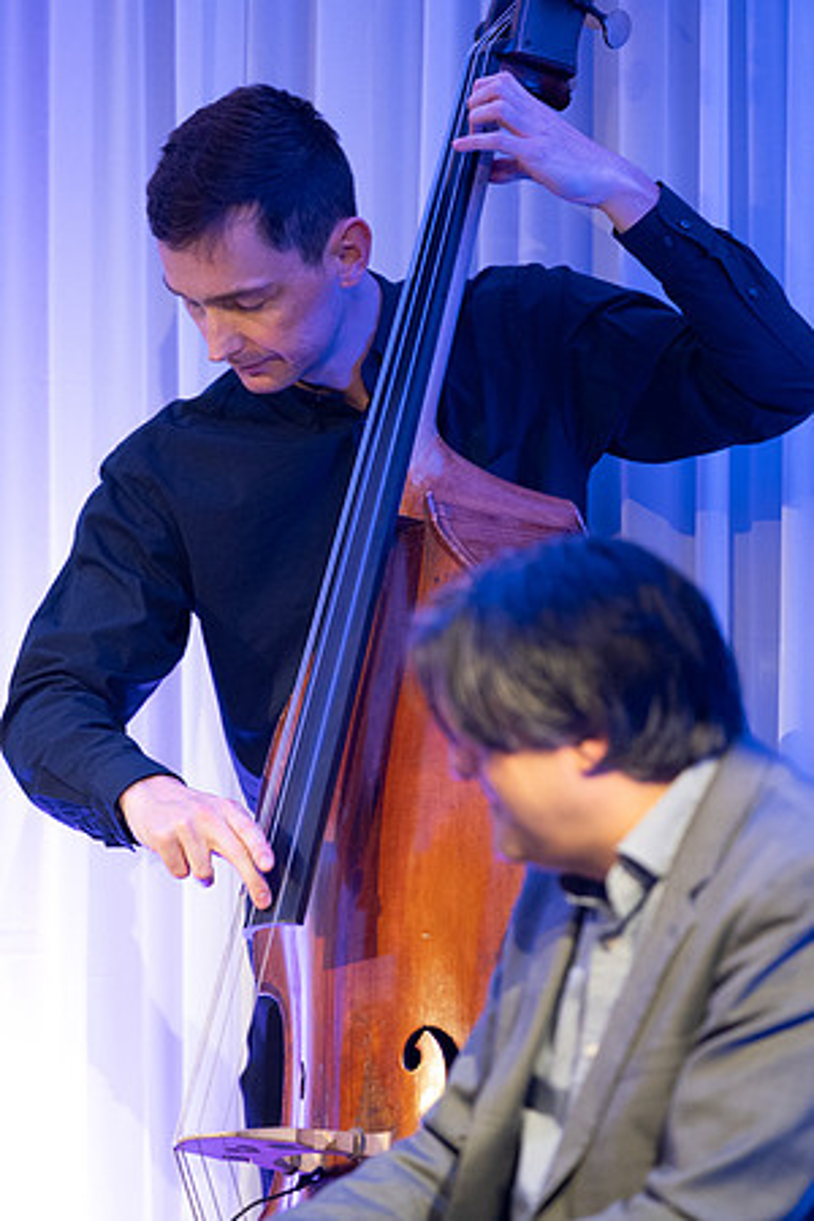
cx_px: 407
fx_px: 10174
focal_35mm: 300
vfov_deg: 6.9
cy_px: 610
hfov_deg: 4.6
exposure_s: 1/125
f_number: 4
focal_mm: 300
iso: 8000
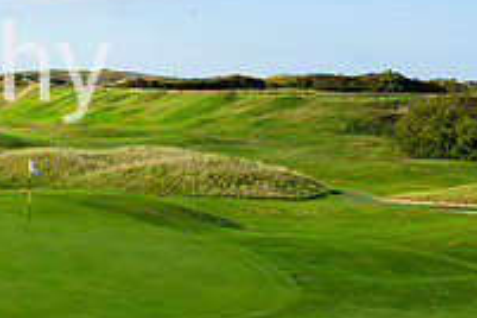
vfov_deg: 17.5
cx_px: -192
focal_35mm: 75
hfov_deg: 23.0
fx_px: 994
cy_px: -49
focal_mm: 26
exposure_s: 1/400
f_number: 7.1
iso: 160
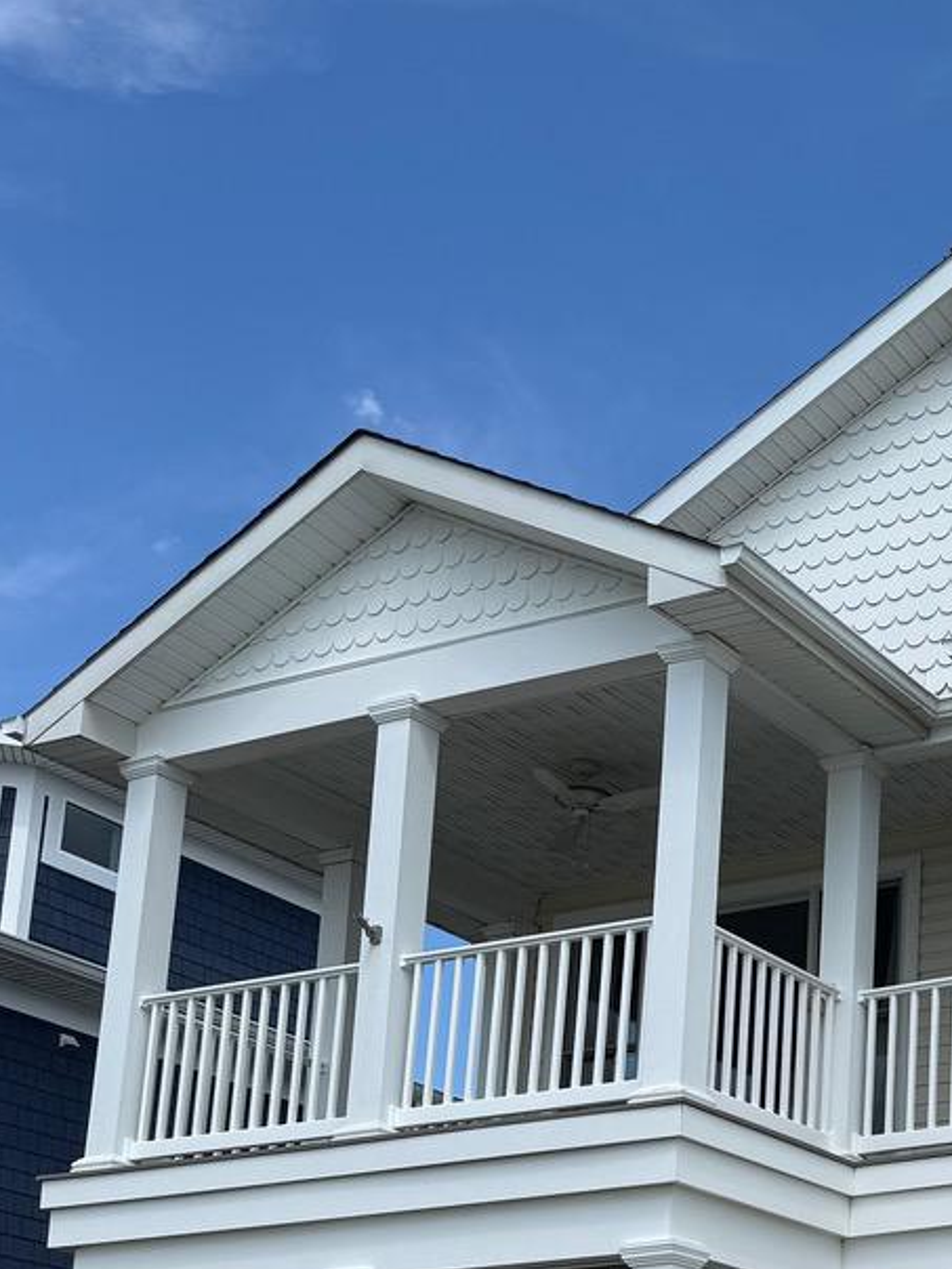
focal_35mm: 61
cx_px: 1059
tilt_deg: +13.4
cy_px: 1168
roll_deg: -0.9
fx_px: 2237
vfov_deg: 30.2
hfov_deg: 22.6
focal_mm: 6.76
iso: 80
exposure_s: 1/5714
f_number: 1.78
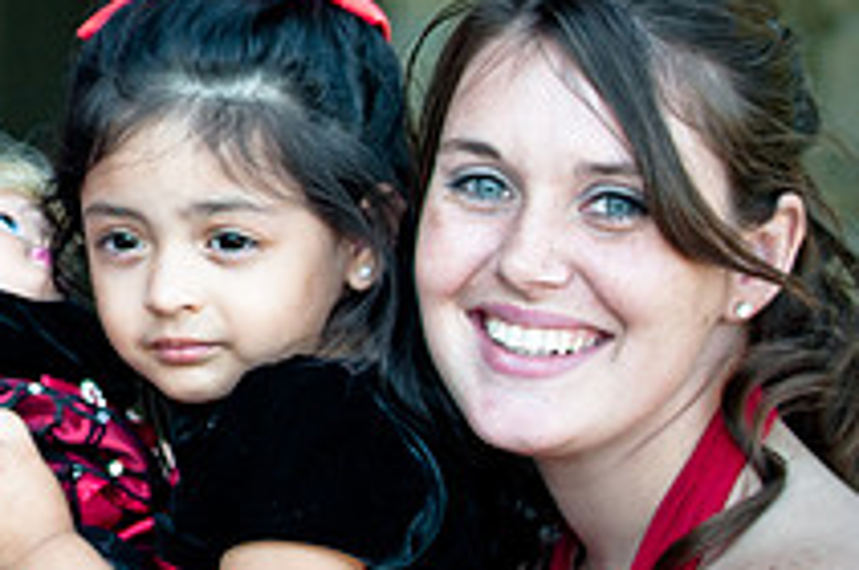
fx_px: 7862
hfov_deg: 6.2
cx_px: -273
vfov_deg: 4.1
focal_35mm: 330
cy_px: 79
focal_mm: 80
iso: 200
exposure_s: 1/125
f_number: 2.8
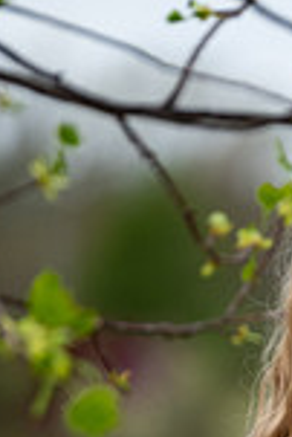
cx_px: 422
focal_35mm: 601
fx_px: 7295
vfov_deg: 3.4
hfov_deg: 2.3
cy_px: 440
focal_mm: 134.4
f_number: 2.8
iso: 250
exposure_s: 1/1000
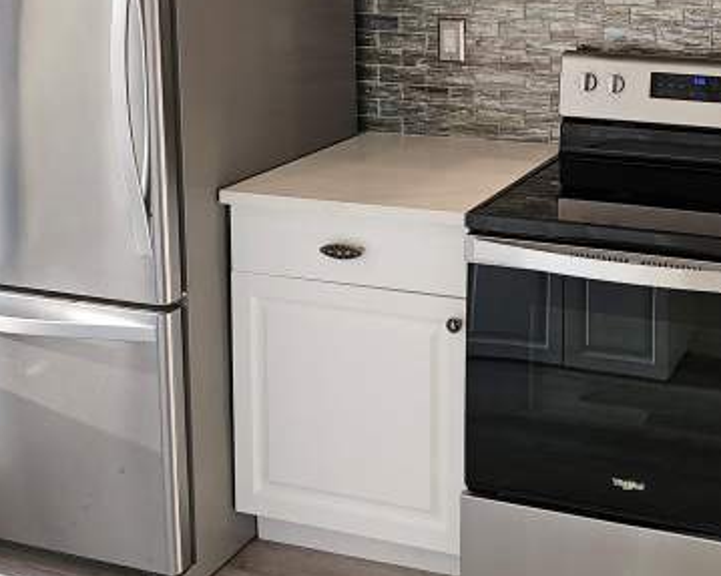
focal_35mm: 50
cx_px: 655
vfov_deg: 28.8
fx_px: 1067
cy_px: 32
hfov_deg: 35.1
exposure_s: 1/60
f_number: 1.7
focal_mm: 6.3
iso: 50
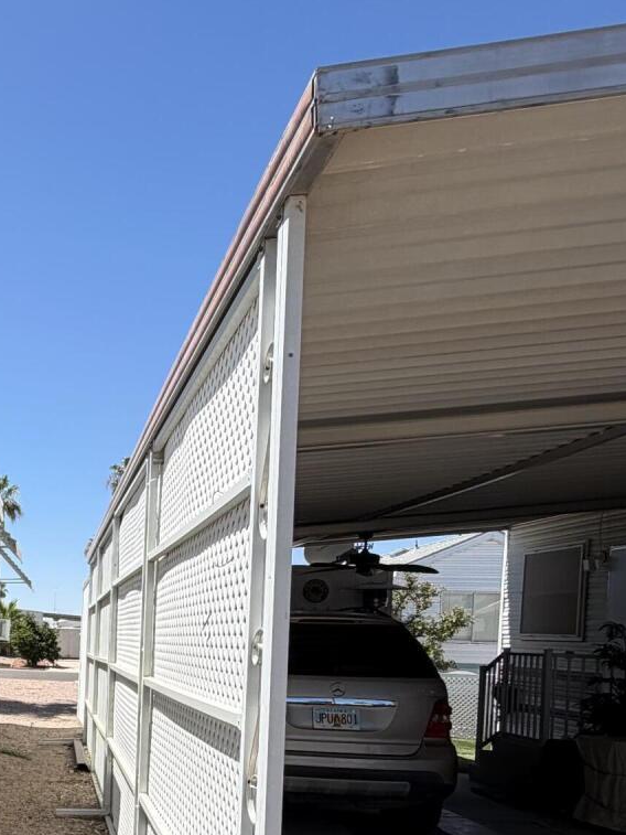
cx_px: -122
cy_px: 660
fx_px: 892
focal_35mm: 37
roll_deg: -1.6
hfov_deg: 32.2
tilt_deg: -1.0
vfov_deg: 47.6
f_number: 2.2
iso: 25
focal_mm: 2.22
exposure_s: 1/770
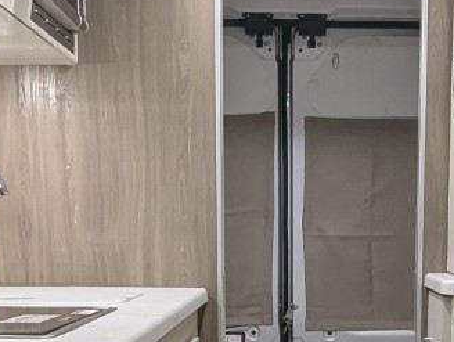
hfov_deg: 28.2
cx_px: 332
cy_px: 352
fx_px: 893
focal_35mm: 68
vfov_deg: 20.9
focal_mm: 2.35
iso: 204
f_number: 2.2
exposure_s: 1/63.7
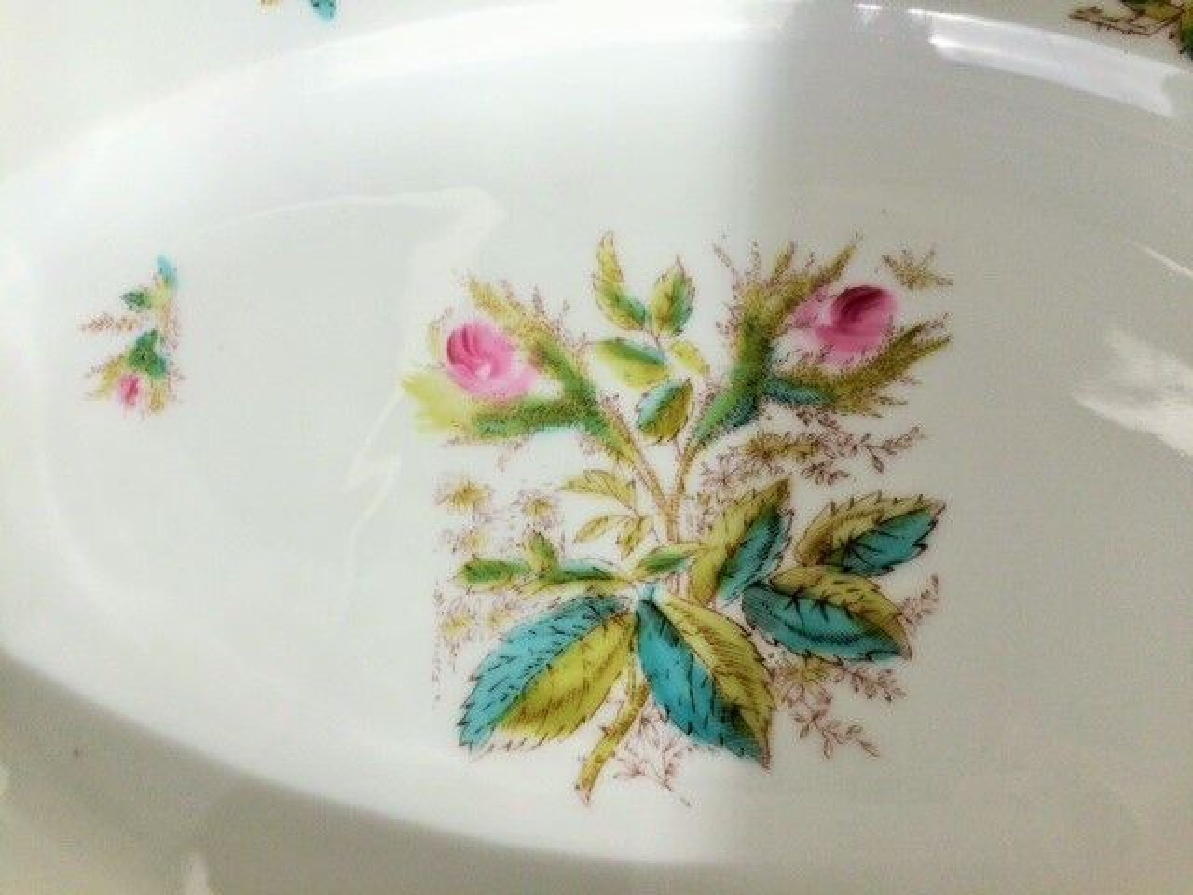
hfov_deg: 61.7
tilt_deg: -65.8
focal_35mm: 29
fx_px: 999
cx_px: 596
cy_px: 448
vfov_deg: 48.2
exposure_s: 1/1053
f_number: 2.2
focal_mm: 4.15
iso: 32
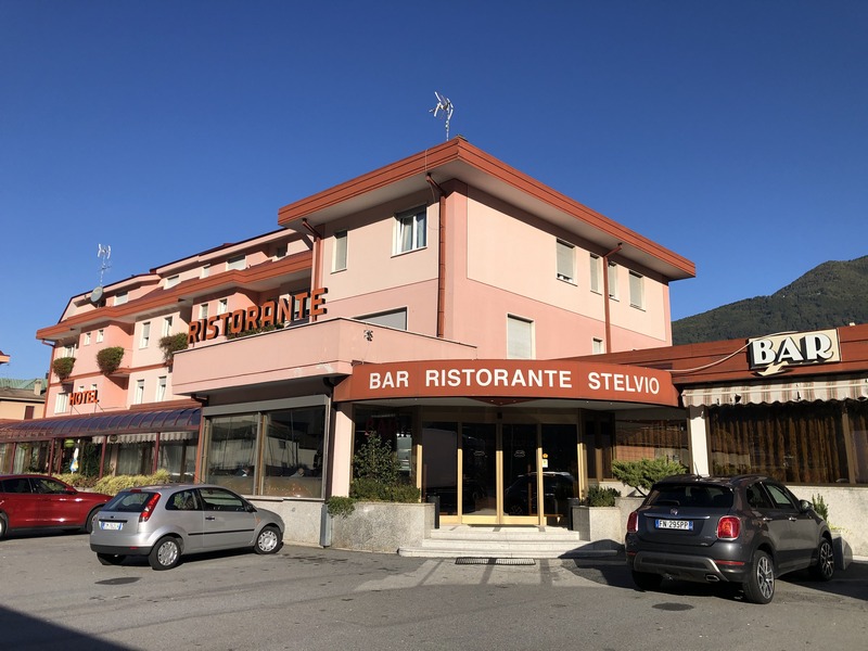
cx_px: 434
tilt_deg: +13.7
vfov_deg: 49.7
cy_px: 326
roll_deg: -1.5
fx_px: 702
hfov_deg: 63.4
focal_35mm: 28
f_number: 1.8
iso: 20
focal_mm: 4
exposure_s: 1/2404
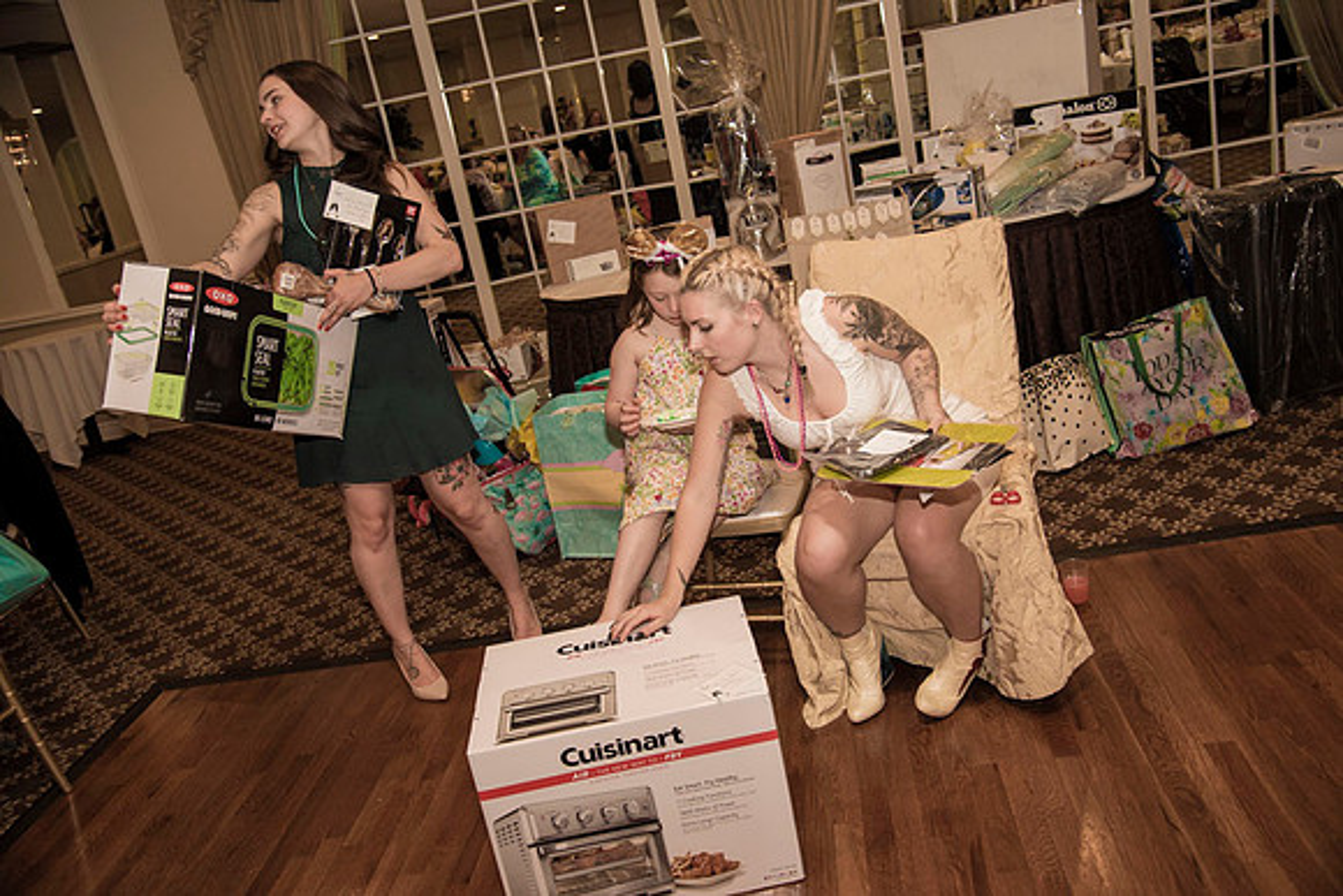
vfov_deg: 42.3
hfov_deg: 60.3
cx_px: 672
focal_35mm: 31
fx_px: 1157
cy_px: 448
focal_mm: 31
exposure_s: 1/200
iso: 640
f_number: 4
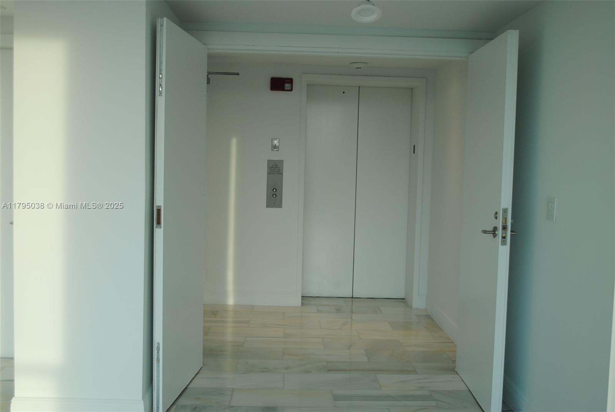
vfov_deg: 34.3
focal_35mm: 39
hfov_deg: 49.5
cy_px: 206
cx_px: 308
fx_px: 667
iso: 200
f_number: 4.2
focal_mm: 26
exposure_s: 1/80
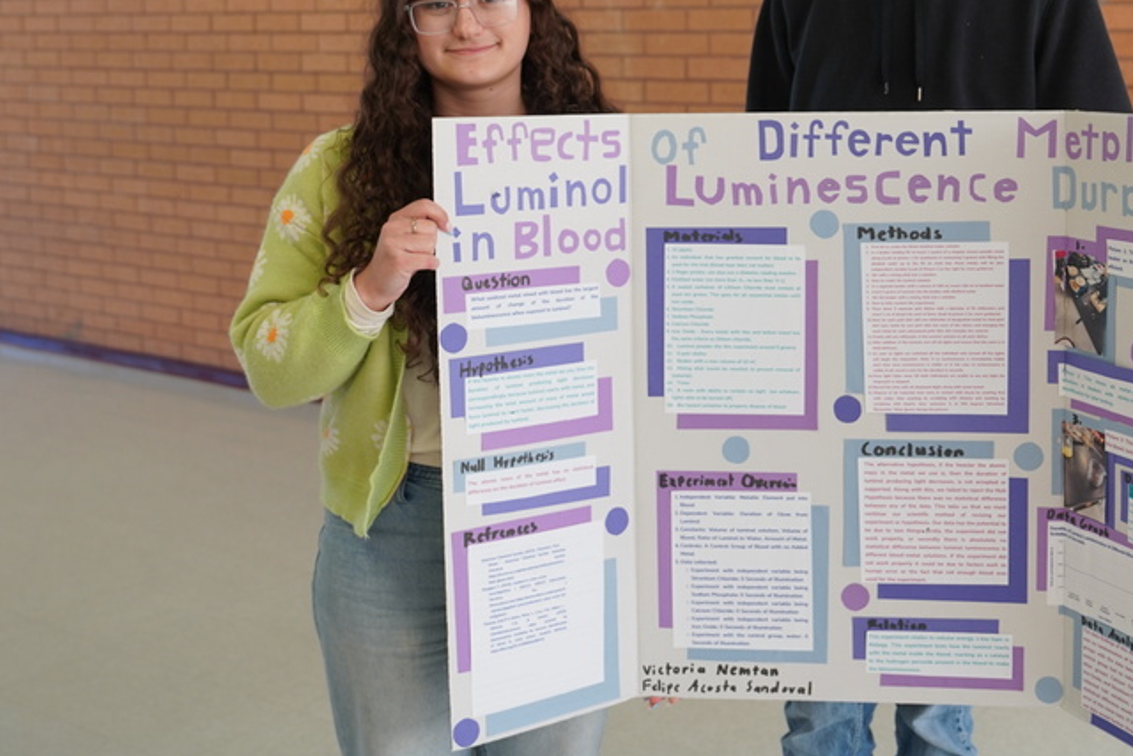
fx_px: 1511
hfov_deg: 40.9
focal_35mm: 48
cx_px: 690
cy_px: 167
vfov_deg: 27.6
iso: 400
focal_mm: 30
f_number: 4
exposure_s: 1/160
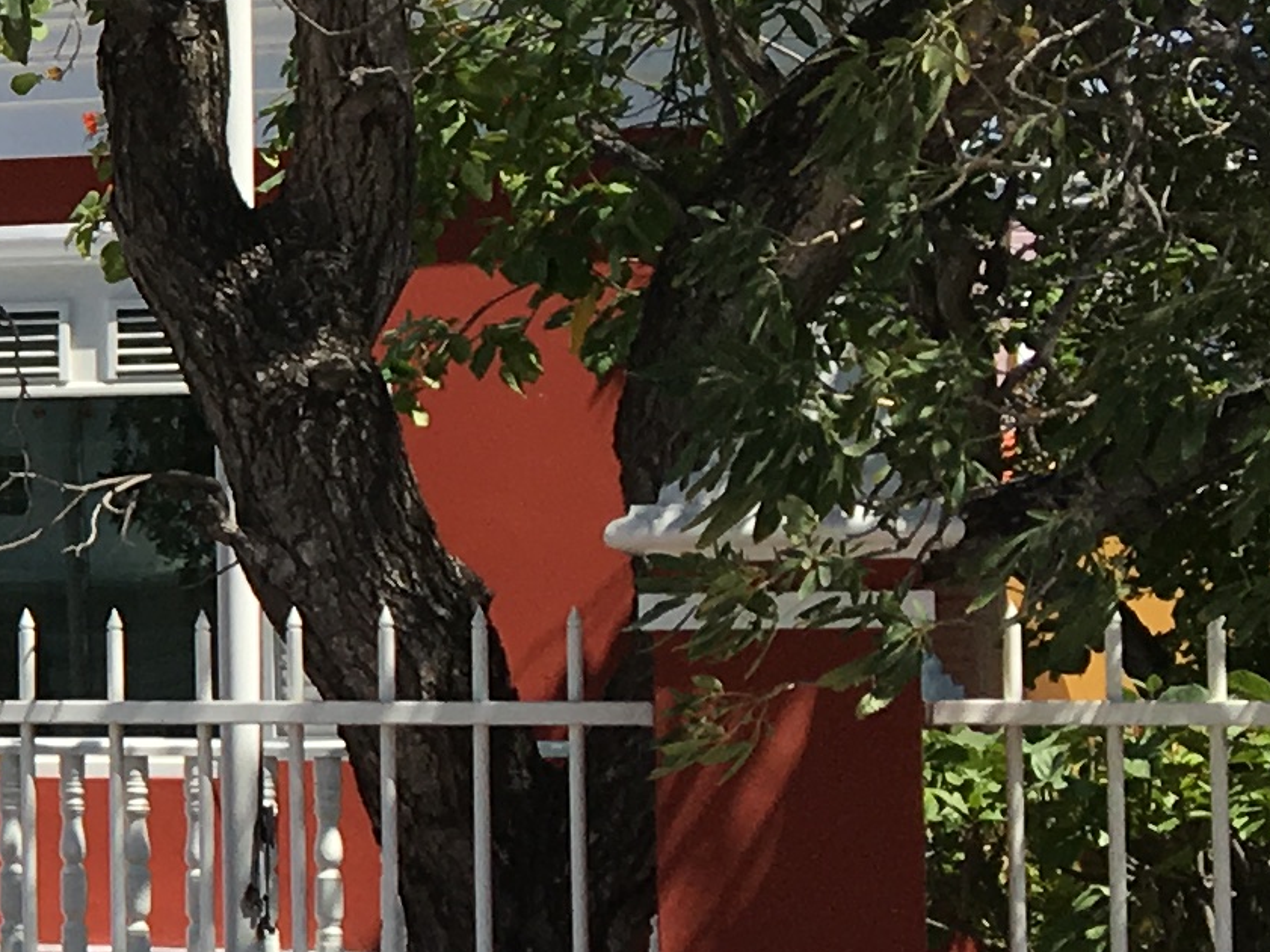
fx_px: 5100
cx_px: -1466
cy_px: 551
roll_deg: -0.9
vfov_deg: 10.7
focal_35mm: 139
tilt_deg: +1.1
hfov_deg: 12.2
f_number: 2.2
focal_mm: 4.15
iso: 25
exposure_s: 1/1748
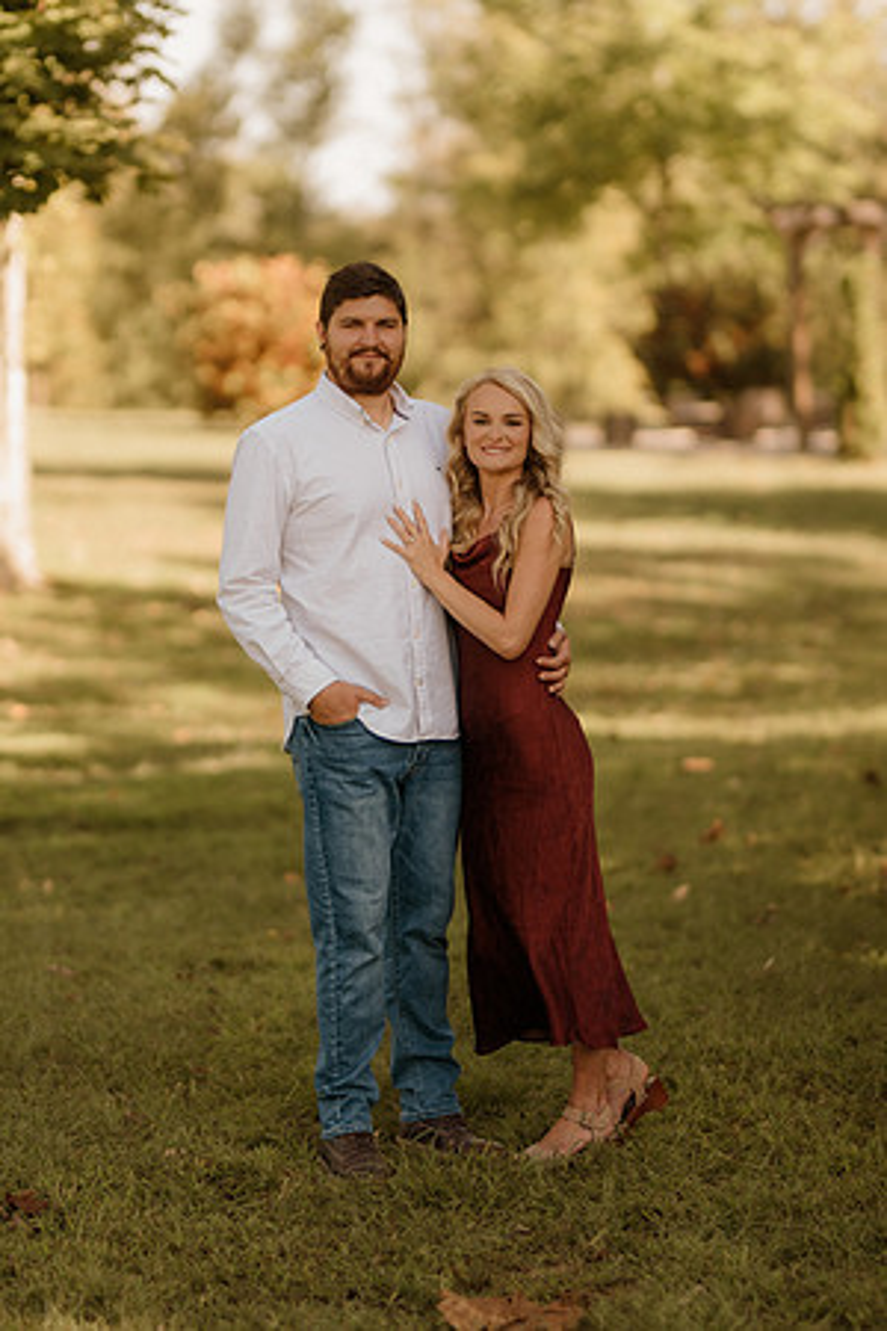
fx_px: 4693
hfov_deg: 10.8
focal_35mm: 127
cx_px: 444
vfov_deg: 16.1
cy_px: 666
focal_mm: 85
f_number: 1.4
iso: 200
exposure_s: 1/1600
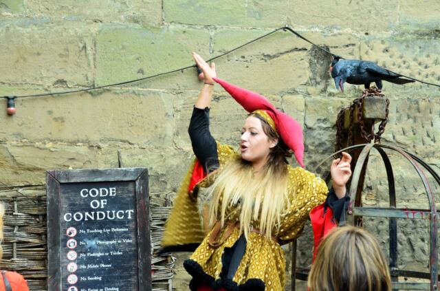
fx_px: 1024
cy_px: 146
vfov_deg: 16.2
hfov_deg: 24.3
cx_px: 220
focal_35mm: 84
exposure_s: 1/50
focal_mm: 56
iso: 200
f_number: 9
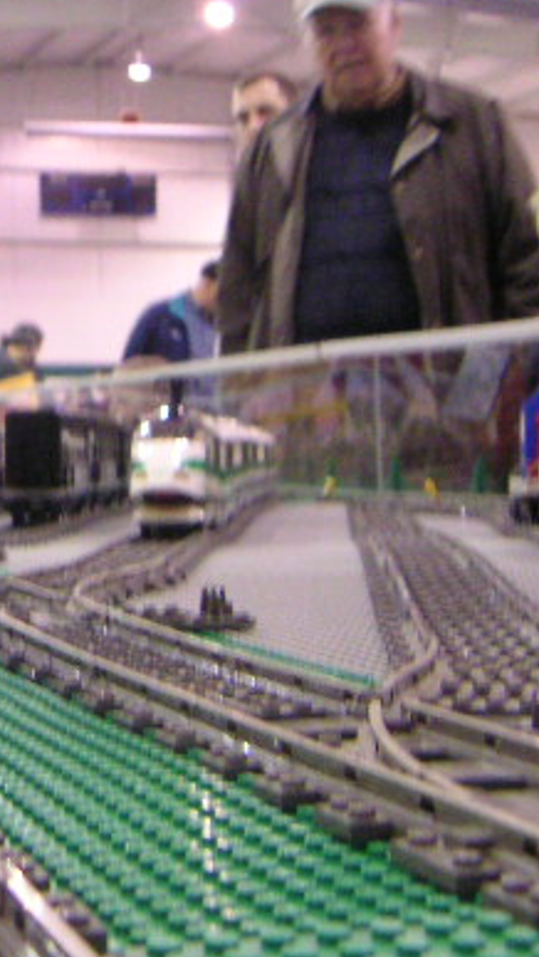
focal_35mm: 72
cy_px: 477
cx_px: -72
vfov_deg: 29.3
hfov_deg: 16.2
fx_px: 1827
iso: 400
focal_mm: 5.3
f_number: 2.9
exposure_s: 1/20
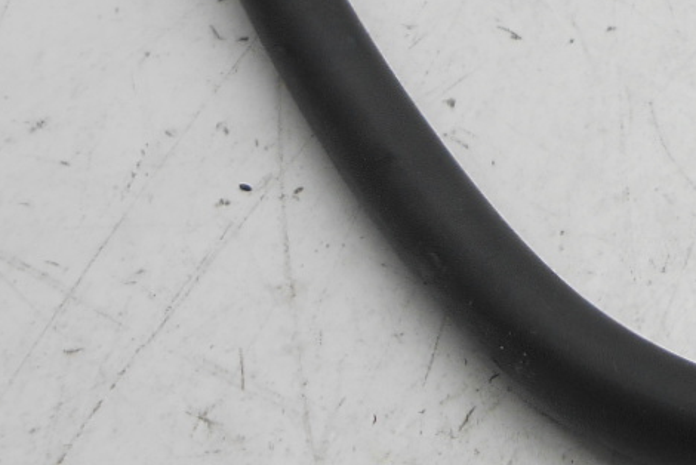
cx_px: 961
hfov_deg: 19.9
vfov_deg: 14.8
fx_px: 1780
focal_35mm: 92
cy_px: 74
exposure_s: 1/60
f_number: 3.2
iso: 80
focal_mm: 4.6
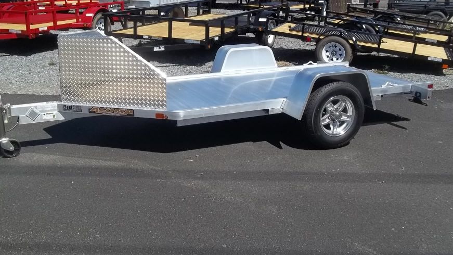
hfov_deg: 49.3
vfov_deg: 28.9
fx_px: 492
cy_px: 90
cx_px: 208
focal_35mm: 41
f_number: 8.8
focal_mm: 5.7
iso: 64
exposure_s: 1/200
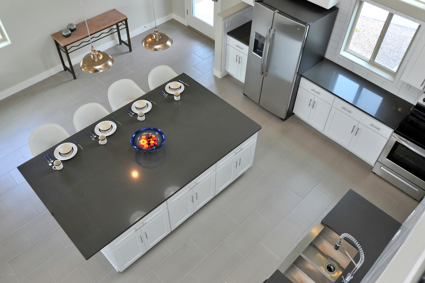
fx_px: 378
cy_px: 142
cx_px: 212
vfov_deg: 41.1
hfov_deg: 58.7
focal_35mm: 32
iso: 640
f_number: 8
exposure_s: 1/40
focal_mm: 32
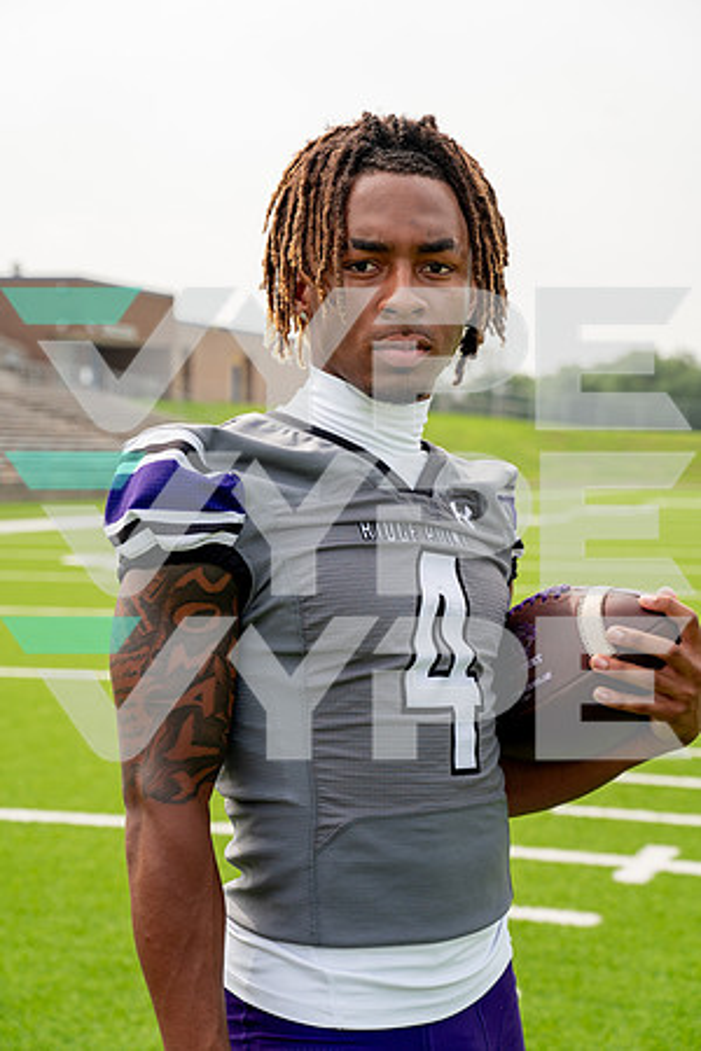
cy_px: 526
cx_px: 350
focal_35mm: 70
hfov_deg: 19.5
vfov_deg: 28.8
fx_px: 2044
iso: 100
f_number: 5.6
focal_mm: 70
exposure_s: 1/400
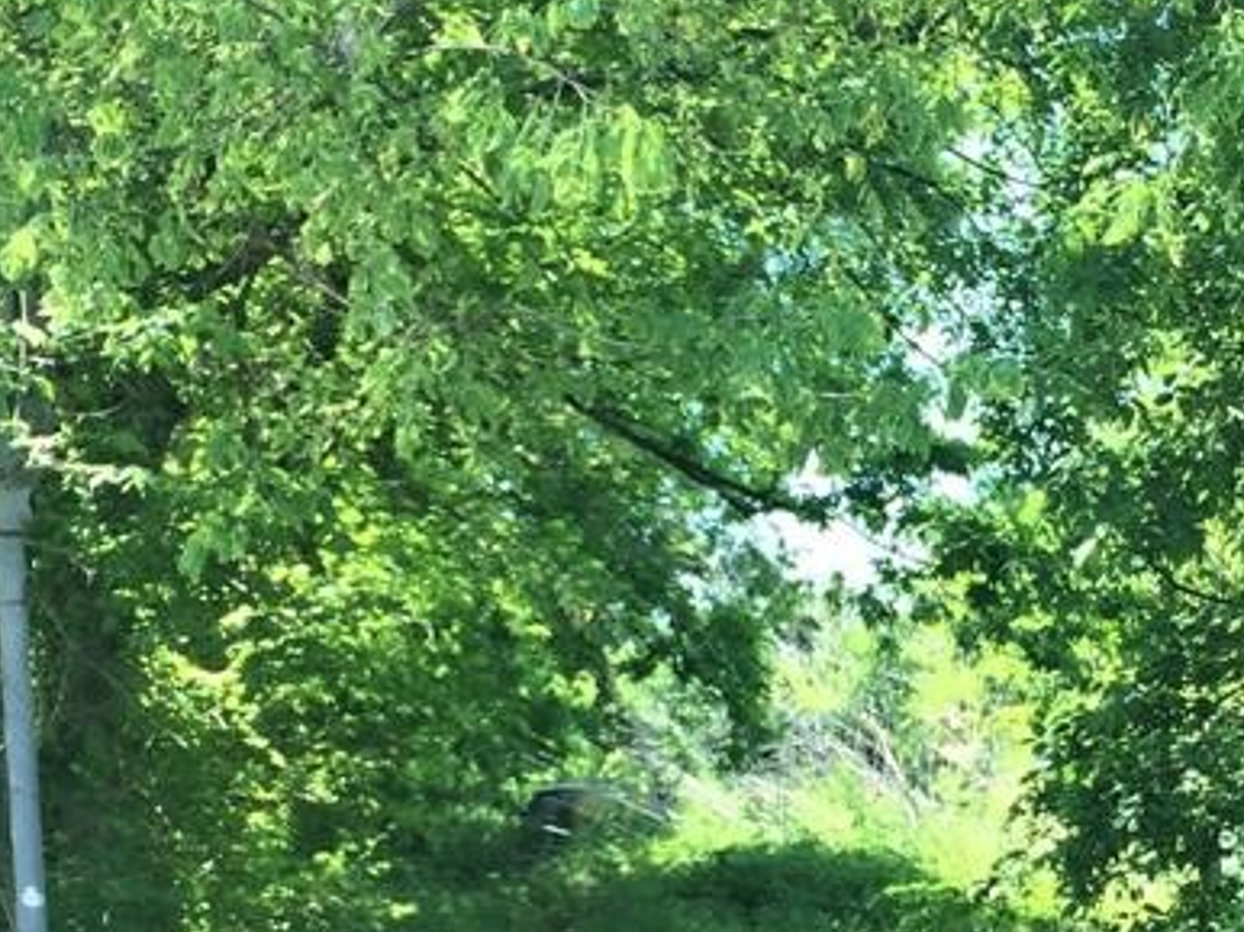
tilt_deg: +0.5
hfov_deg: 24.8
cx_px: 1047
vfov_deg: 19.0
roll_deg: -0.2
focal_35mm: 77
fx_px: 2765
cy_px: 726
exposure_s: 1/295
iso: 32
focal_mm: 4.15
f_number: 2.2
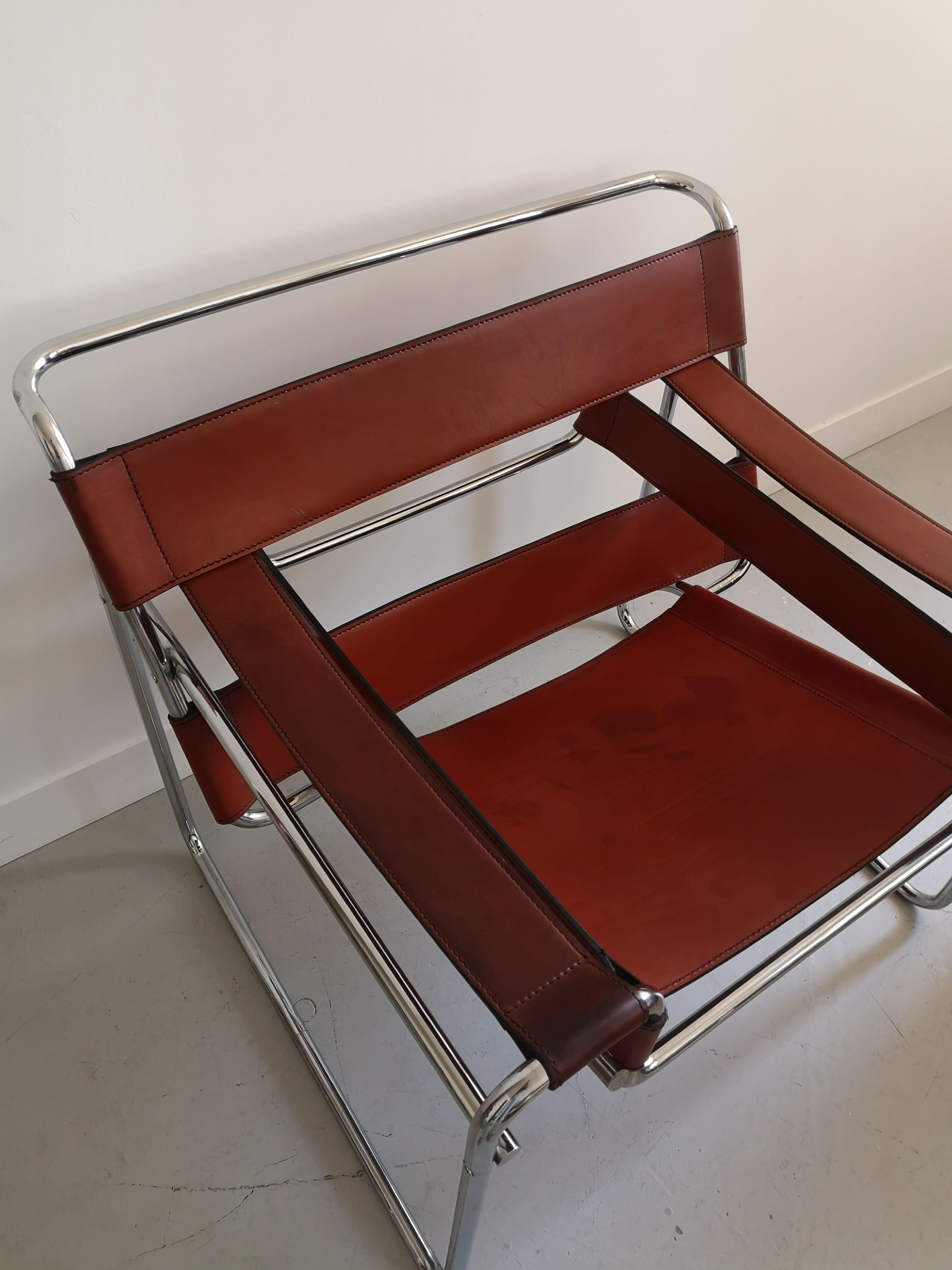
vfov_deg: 65.3
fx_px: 990
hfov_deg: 51.4
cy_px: 635
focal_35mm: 27
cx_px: 476
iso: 125
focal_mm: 3.95
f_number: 1.8
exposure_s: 1/50
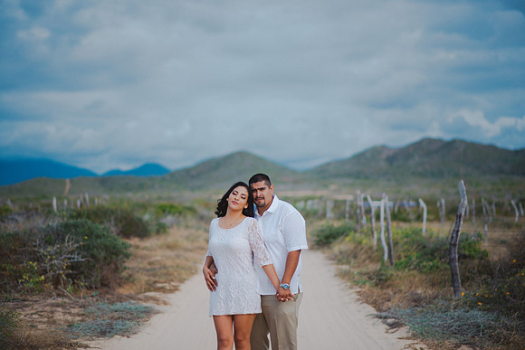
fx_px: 1240
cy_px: 175
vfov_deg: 16.1
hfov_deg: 23.9
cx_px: 262
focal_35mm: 85
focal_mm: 85
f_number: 1.8
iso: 125
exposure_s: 1/5000
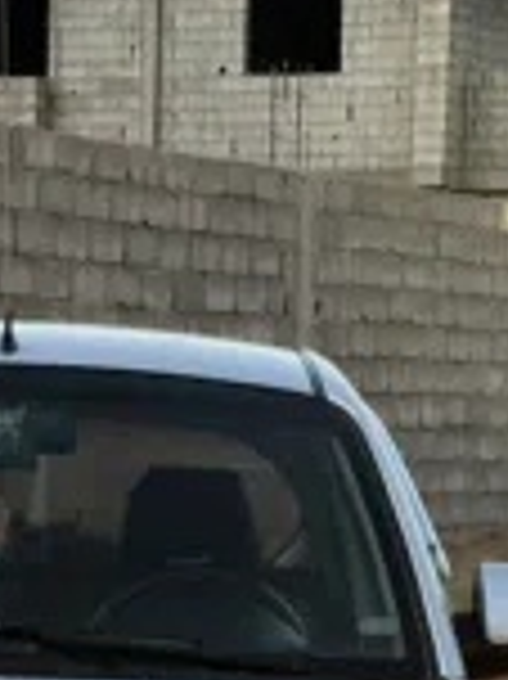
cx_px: 13
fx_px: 3997
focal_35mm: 204
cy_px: 743
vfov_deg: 9.6
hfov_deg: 7.2
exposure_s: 1/20
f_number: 2.8
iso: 400
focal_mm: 9
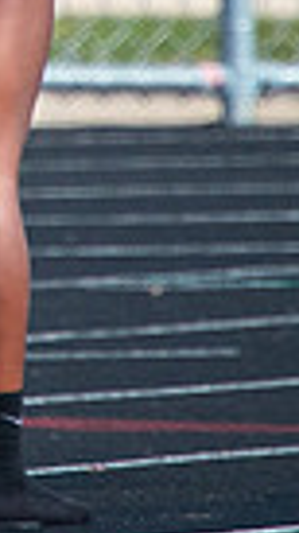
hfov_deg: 0.5
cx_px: -585
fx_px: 34751
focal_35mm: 2464
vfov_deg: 0.9
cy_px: -176
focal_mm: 400
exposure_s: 1/3200
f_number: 5.6
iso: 1000
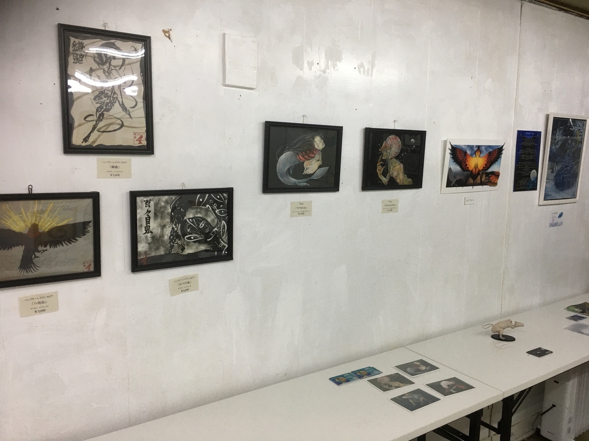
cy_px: 220
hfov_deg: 61.7
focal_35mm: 29
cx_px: 294
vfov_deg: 48.2
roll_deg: -1.7
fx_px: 493
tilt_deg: -6.6
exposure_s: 1/30
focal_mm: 4.15
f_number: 2.2
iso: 32
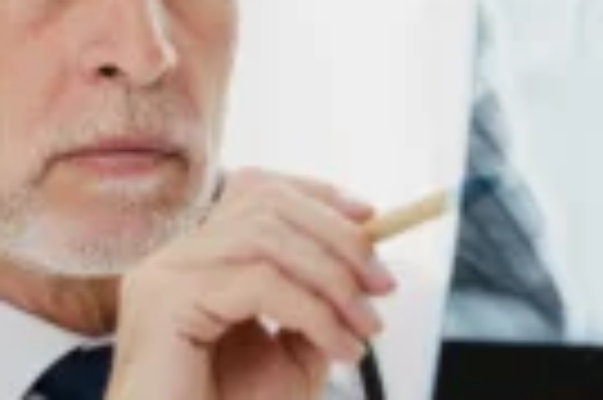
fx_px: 4450
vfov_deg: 5.2
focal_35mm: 266
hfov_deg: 7.8
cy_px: 256
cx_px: 360
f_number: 5.6
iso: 160
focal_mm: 85
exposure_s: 1/160
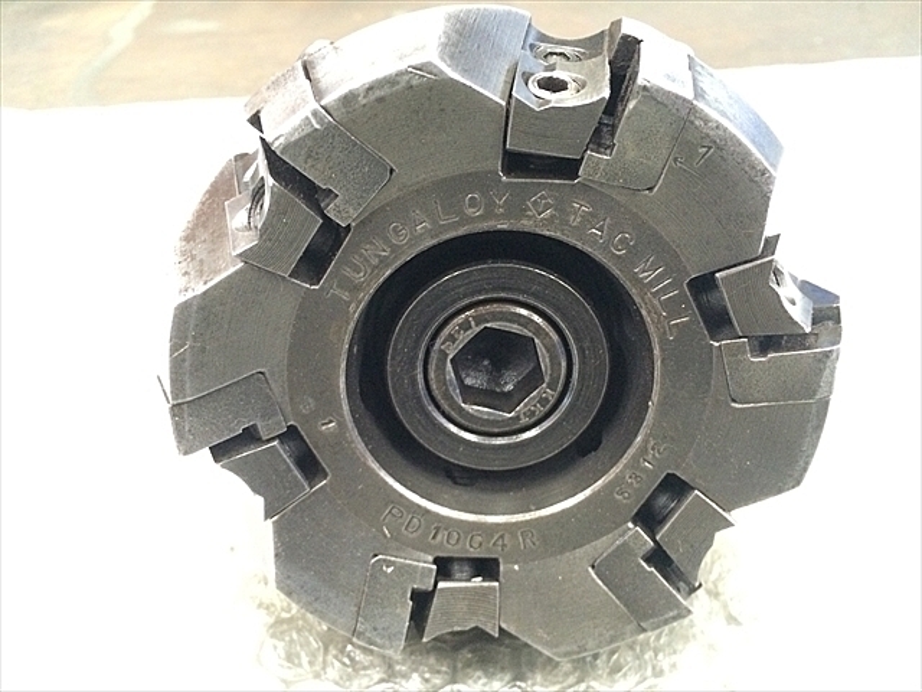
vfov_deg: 48.2
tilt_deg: -36.9
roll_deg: +4.0
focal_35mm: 29
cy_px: 346
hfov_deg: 61.7
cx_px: 461
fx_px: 772
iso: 500
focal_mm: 4.15
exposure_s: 1/15
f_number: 2.2
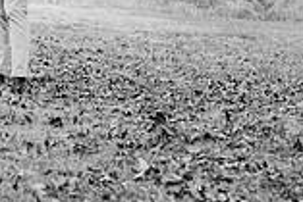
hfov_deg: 10.8
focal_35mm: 185
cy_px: -22
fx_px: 1558
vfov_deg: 7.4
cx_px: -93
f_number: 2.8
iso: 500
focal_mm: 50
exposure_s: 1/1000
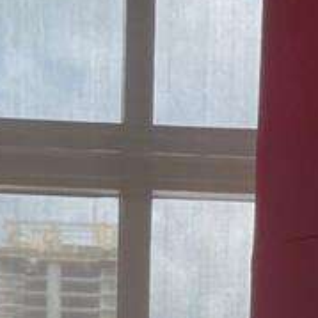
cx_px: 105
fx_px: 1601
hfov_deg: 11.3
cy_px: 956
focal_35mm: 154
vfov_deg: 9.1
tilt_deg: -11.6
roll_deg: -1.6
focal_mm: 4.2
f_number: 1.6
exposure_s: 1/120
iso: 50
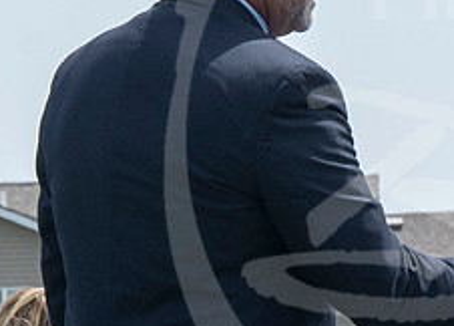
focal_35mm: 644
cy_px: 134
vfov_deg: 2.2
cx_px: 201
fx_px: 8314
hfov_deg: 3.1
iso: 200
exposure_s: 1/250
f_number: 10
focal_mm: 77
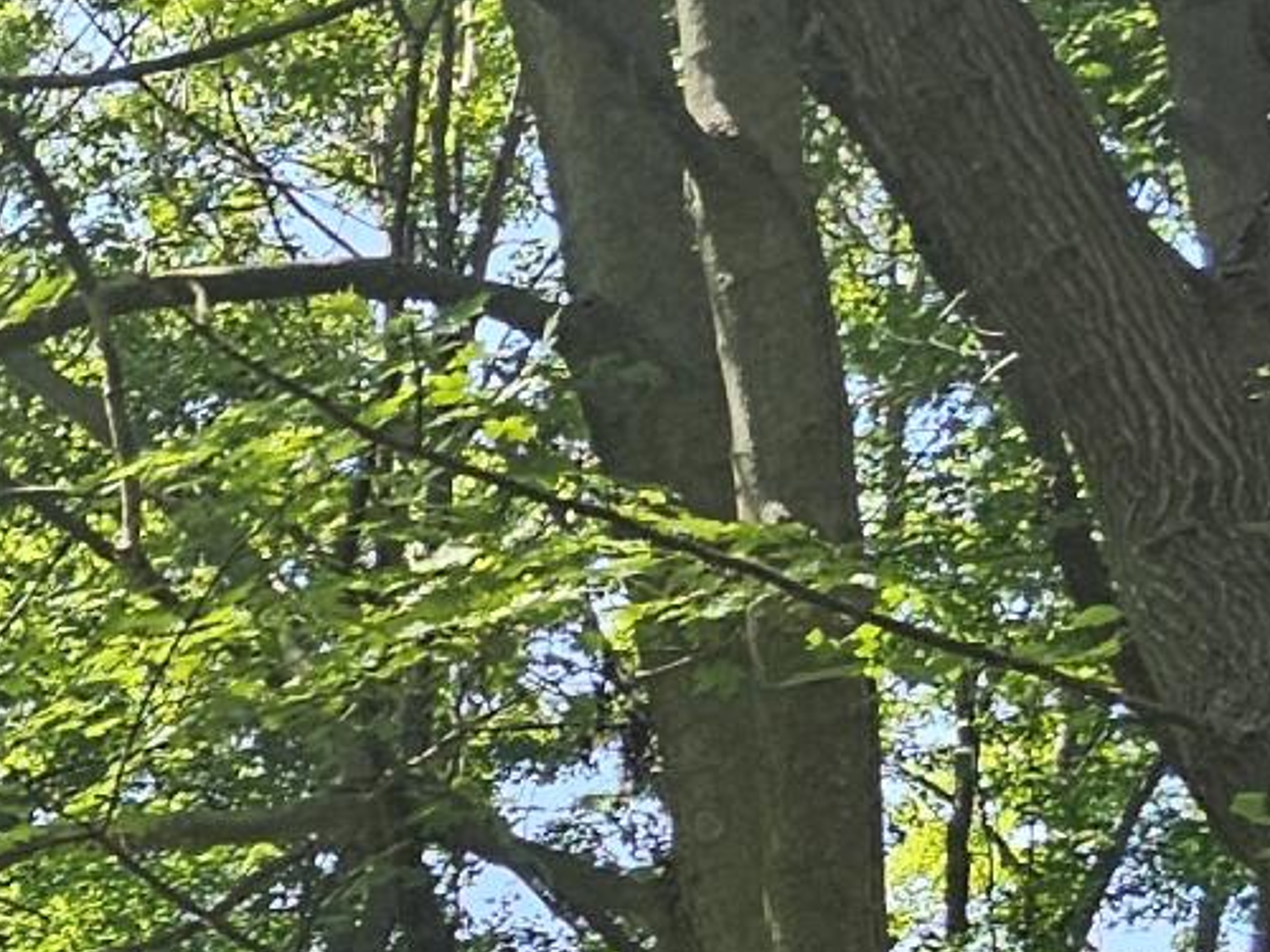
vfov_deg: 9.6
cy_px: 2280
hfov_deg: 11.4
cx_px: -1933
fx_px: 5063
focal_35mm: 138
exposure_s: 1/180
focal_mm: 6.3
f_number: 1.7
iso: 25
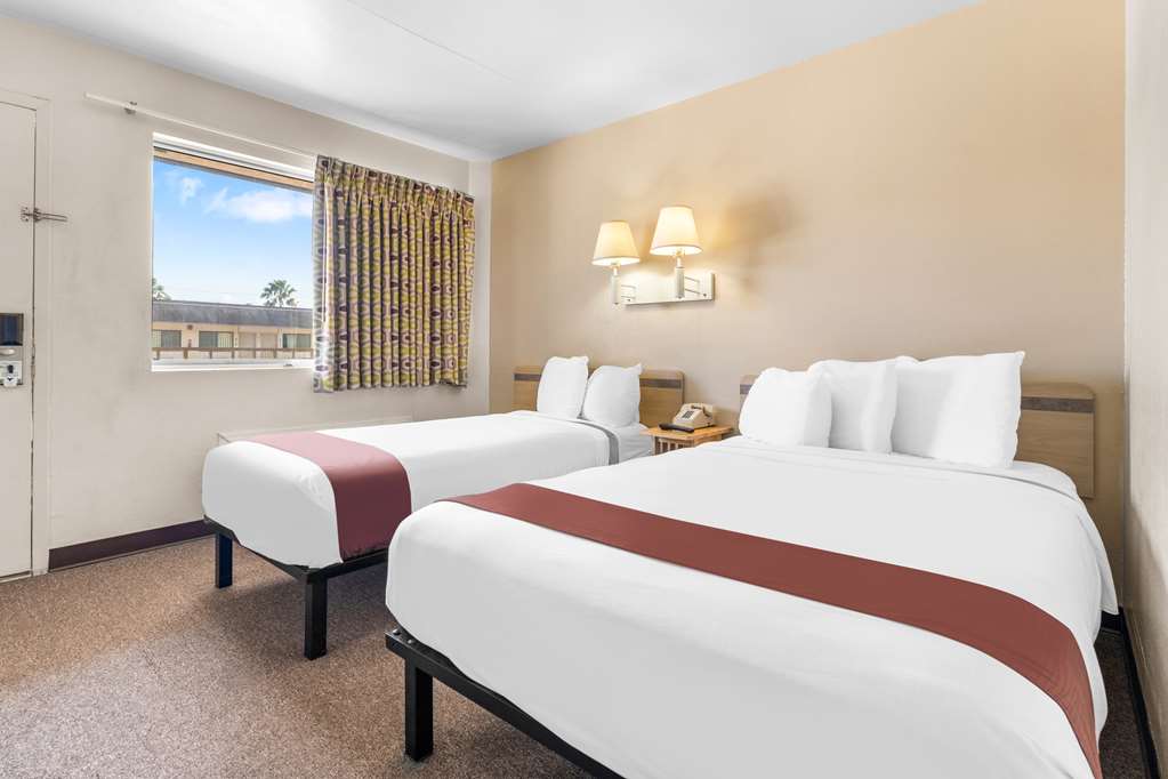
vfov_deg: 68.9
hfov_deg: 91.6
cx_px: 584
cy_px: 390
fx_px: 568
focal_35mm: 18
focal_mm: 17.5
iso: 160
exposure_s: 1/1.67
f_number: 9
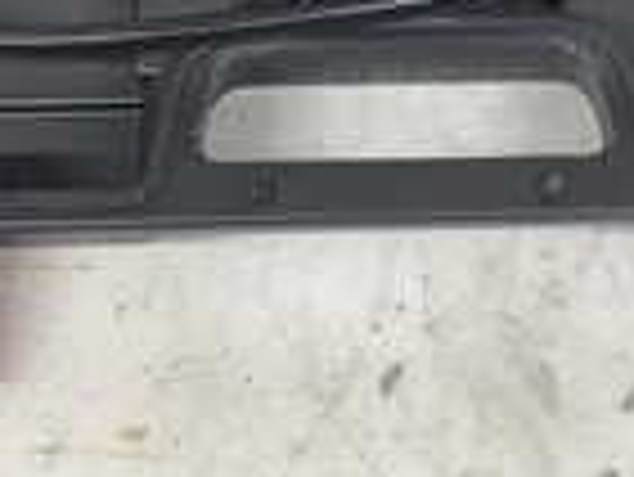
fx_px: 1613
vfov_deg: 16.1
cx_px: 396
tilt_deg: -64.2
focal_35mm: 88
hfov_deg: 22.2
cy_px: -94
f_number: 2.4
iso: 100
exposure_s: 1/60
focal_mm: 3.3
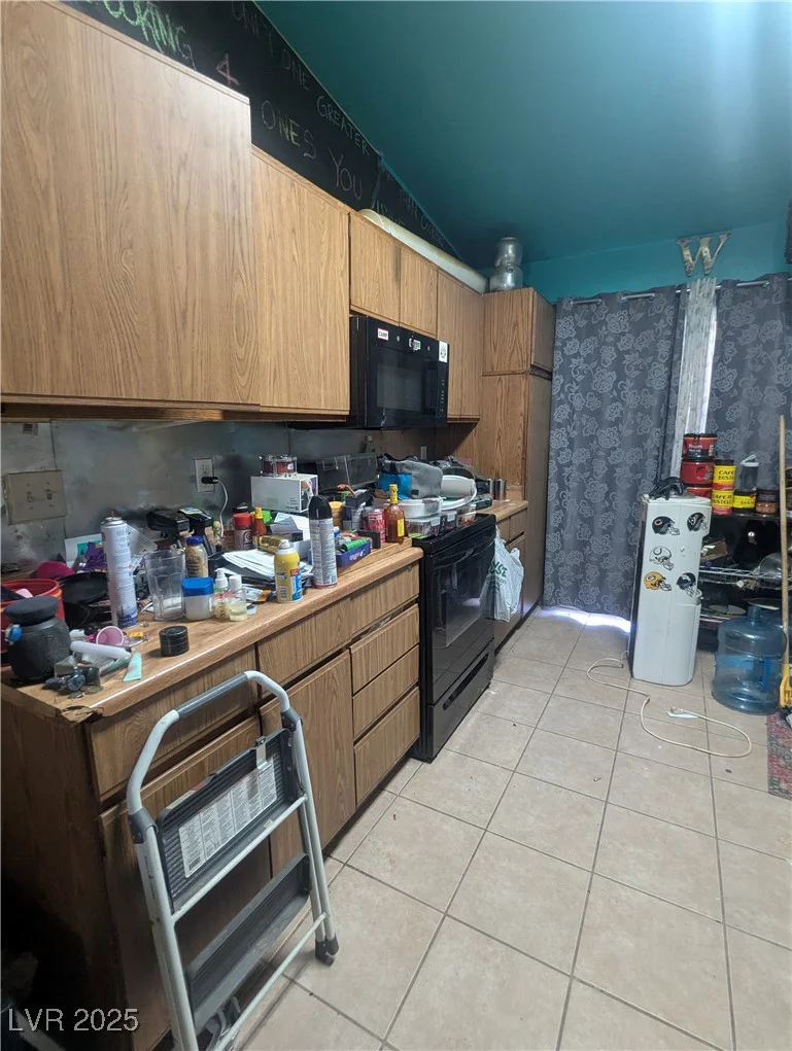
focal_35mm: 16
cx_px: 396
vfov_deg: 94.4
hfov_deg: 78.3
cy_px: 526
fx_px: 487
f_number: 2.2
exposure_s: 1/24
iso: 273
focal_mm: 2.35
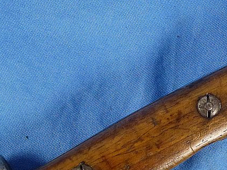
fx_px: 800
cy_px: 140
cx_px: 155
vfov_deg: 12.1
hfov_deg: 16.1
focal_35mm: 122
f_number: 4.6
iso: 400
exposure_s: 1/60
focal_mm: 11.7
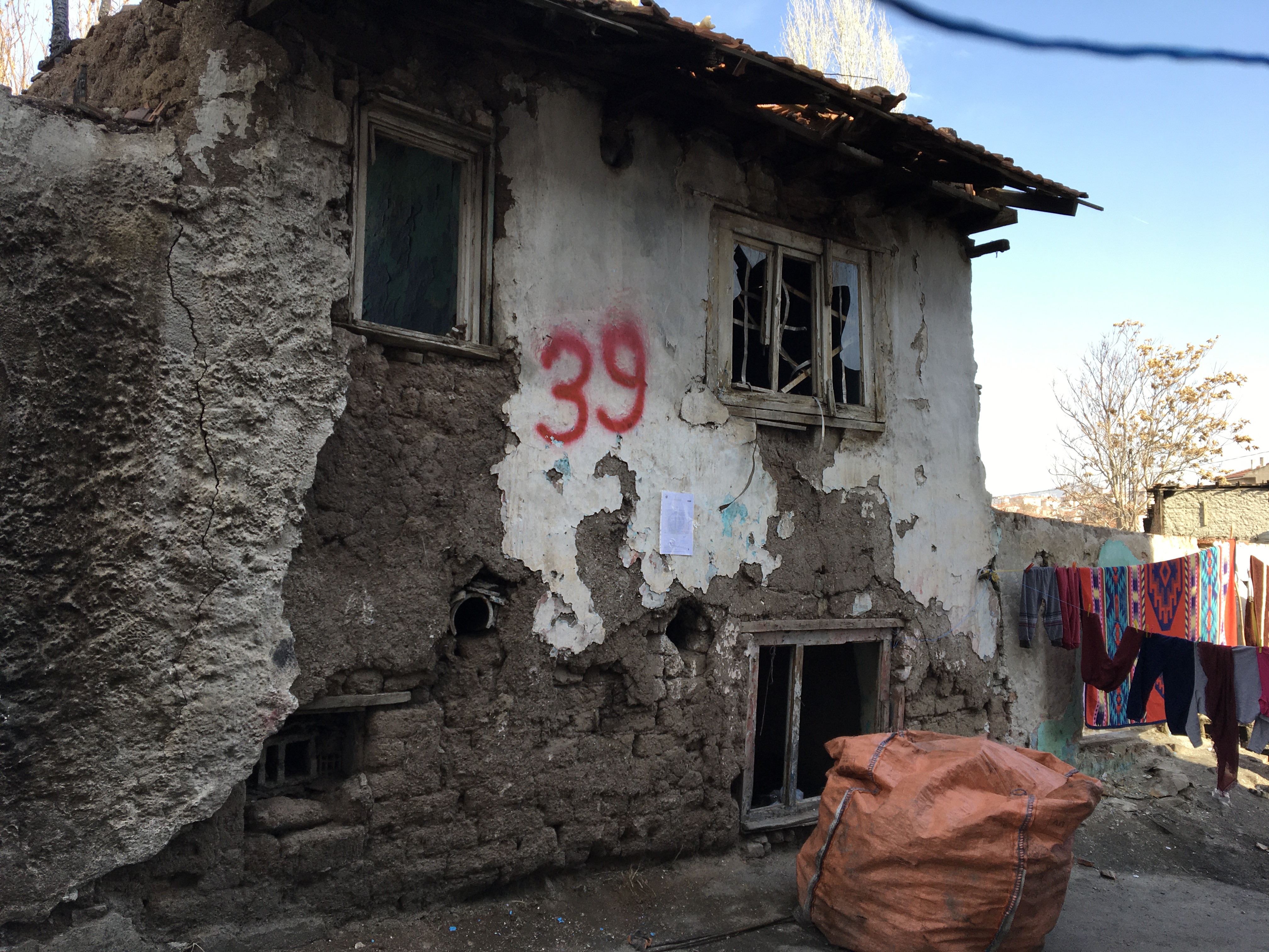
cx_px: 634
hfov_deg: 61.7
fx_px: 1063
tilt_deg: +7.3
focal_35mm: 29
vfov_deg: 48.2
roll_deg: -1.1
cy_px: 476
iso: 25
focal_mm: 4.15
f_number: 2.2
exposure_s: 1/398
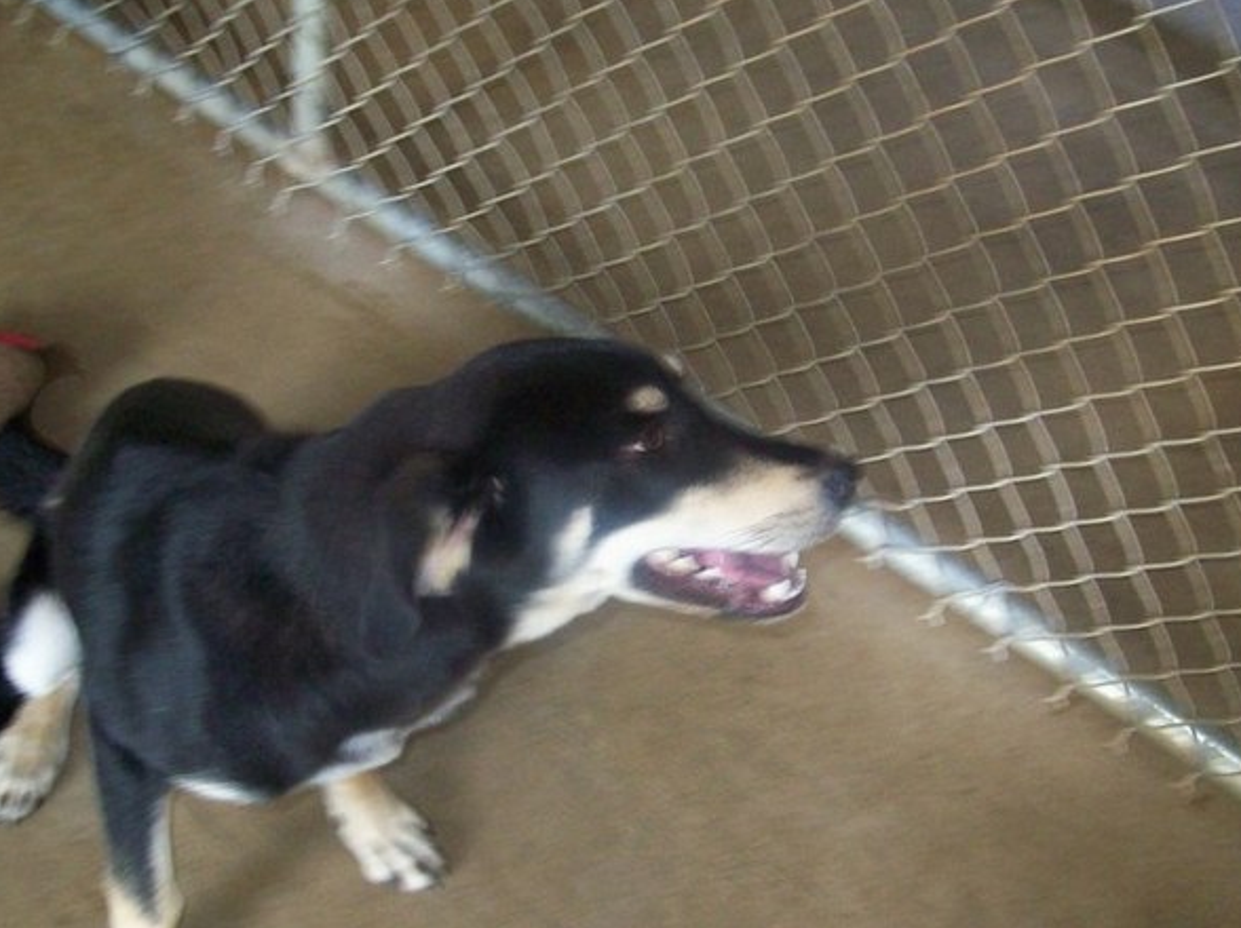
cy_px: 524
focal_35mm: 47
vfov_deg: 30.8
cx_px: 699
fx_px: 1684
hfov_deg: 40.4
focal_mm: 6
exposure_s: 1/64
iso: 200
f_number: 2.7
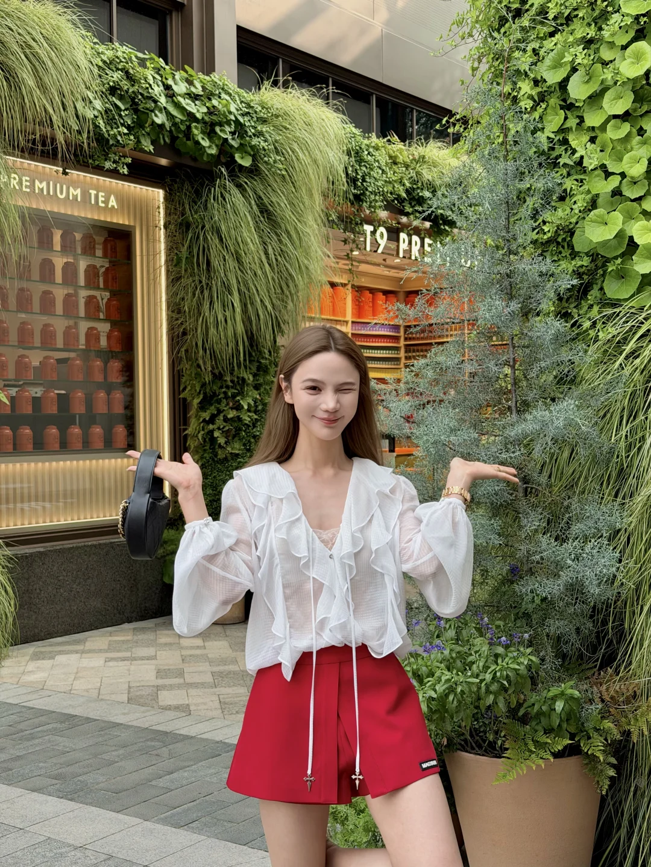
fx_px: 1204
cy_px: 434
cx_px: 326
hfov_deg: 30.3
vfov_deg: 39.7
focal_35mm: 48
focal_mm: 6.76
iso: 64
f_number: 1.78
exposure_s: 1/442
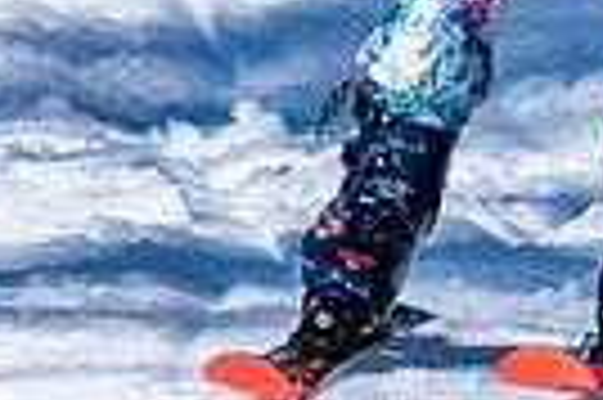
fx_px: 53635
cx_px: 867
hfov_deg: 0.6
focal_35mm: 3206
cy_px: -110
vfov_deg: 0.4
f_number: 8
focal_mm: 560
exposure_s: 1/2000
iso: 500
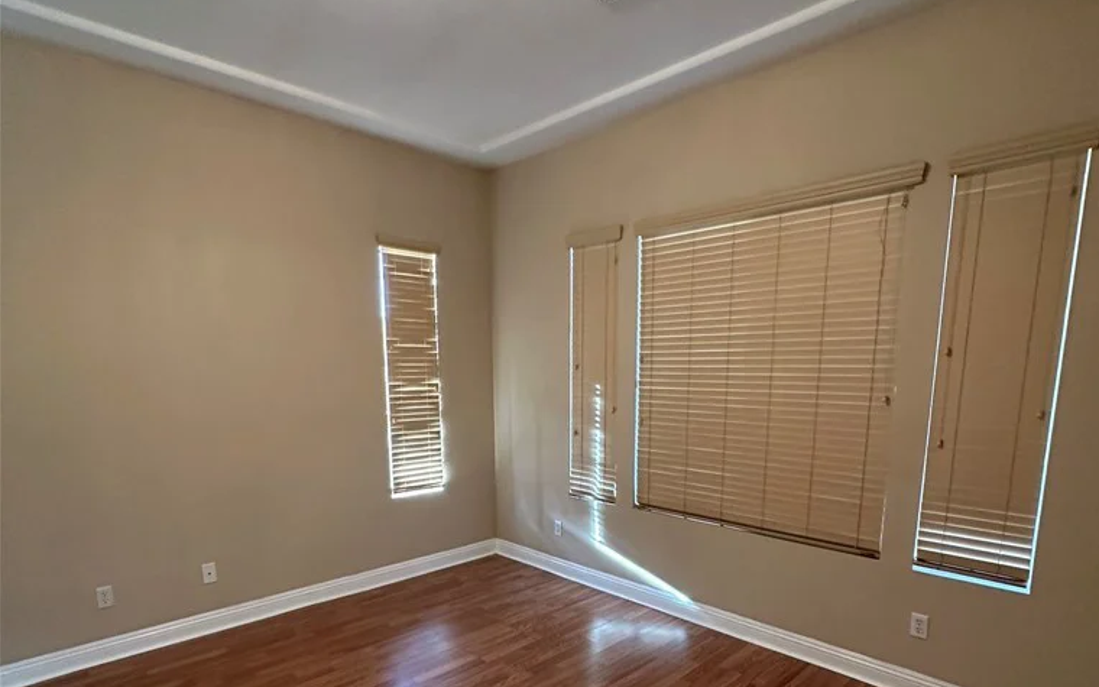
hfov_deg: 85.1
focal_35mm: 20
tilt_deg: -8.4
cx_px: 554
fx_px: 599
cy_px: 467
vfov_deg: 58.1
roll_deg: -0.1
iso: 400
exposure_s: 1/60
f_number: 2.2
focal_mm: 2.22
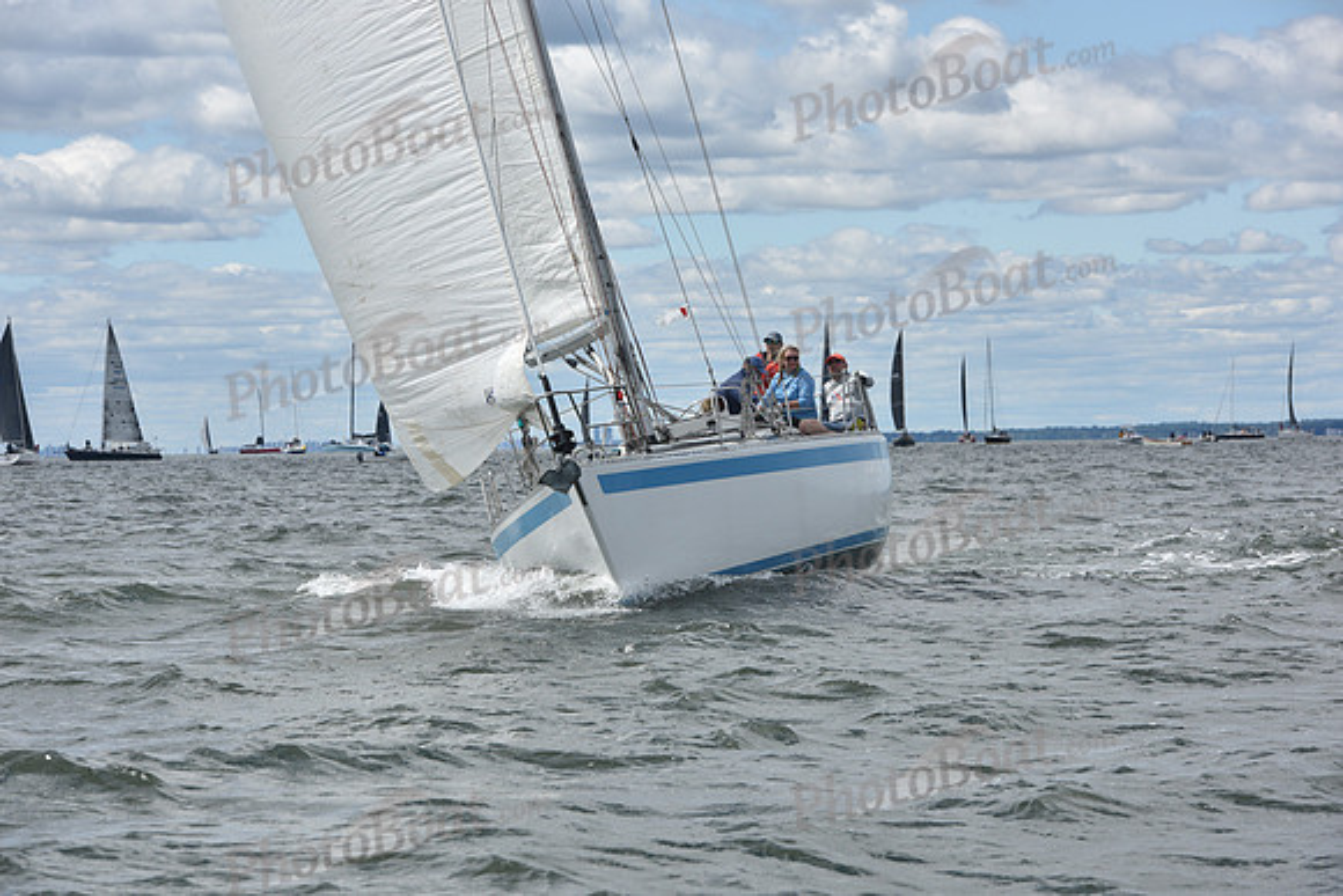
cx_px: 672
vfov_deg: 10.2
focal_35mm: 135
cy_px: 448
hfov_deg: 15.2
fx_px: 5037
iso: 250
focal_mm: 135
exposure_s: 1/800
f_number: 10
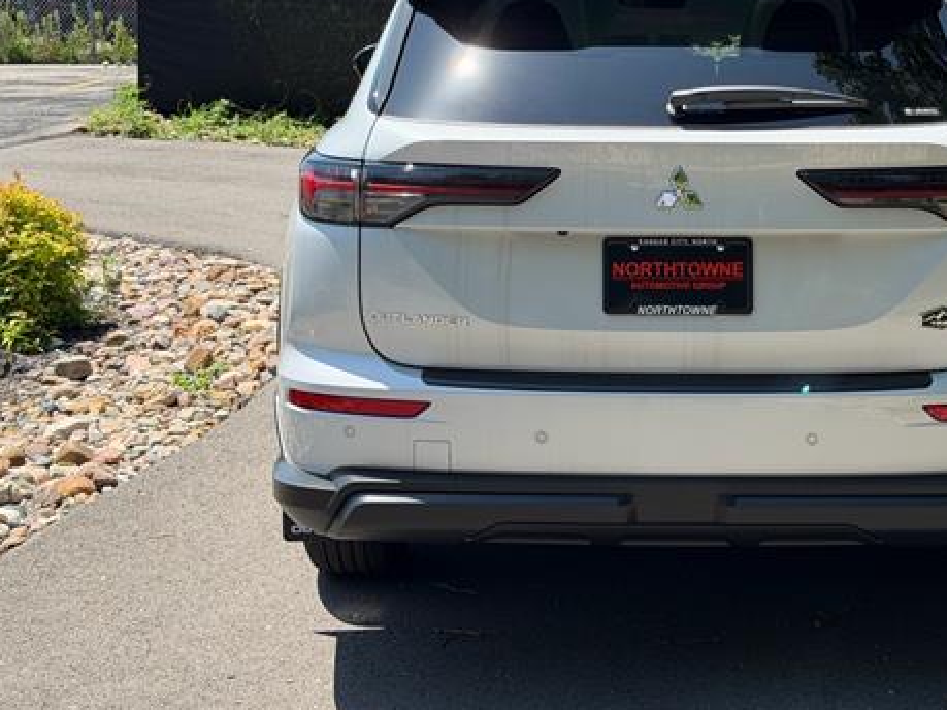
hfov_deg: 28.8
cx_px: 611
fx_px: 1832
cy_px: 231
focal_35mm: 67
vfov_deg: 21.8
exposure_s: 1/2865
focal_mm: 6.76
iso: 80
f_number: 1.78
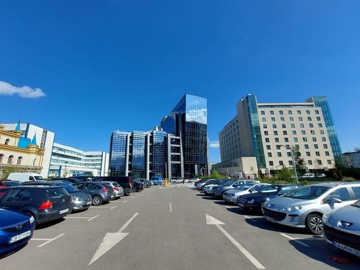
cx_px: 170
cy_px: 139
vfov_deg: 85.6
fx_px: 146
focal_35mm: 14
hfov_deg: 102.0
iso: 50
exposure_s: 1/2365
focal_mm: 1.74
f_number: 2.2
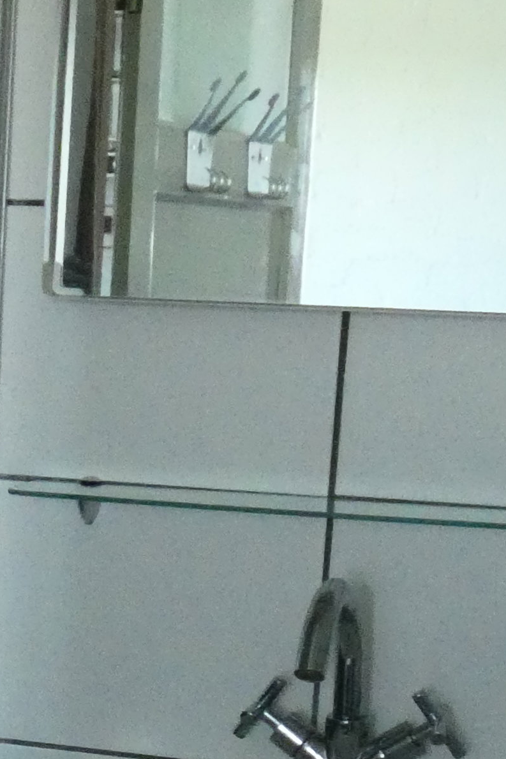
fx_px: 2256
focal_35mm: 107
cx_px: -234
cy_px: 667
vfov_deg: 18.8
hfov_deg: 12.2
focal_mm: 4.4
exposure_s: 1/160
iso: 1250
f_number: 3
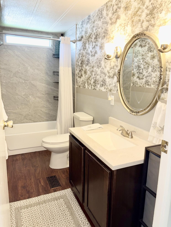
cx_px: 86
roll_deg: -0.5
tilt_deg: -11.2
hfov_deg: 53.1
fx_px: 171
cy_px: 114
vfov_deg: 67.3
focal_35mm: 26
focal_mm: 5.96
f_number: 1.6
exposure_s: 1/23
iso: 50
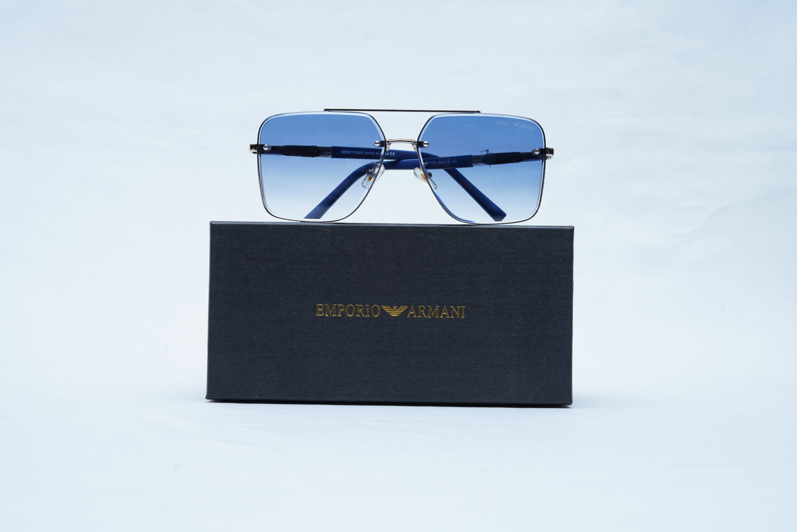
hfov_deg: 39.6
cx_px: 398
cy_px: 266
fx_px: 1107
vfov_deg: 27.0
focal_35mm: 50
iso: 200
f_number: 9
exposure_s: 1/160
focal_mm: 50
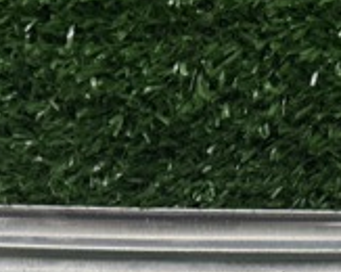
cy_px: 471
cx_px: 161
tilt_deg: -41.1
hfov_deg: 20.8
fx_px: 927
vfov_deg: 14.8
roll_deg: -1.2
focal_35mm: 92
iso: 50
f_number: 1.78
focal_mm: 6.76
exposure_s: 1/100
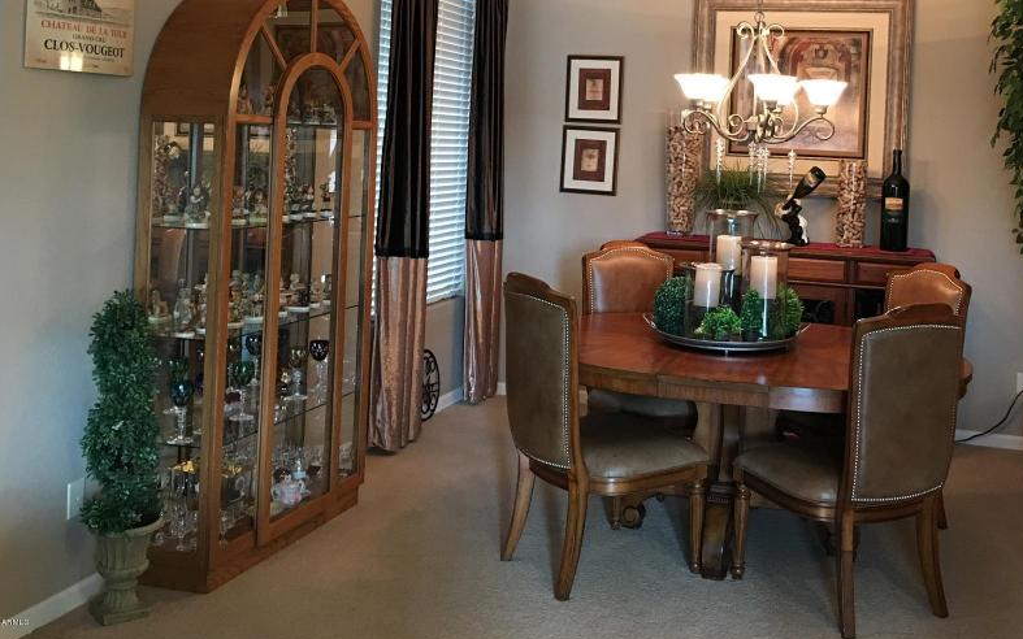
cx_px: 643
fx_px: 1115
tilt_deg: +0.1
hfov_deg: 48.8
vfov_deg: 31.4
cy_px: 156
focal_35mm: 40
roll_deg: -2.7
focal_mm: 4.15
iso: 100
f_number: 2.2
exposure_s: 1/10
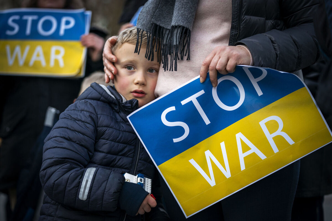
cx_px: 166
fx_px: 710
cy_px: 110
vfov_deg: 17.7
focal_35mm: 77
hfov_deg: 26.3
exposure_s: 1/200
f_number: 2.8
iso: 640
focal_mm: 77
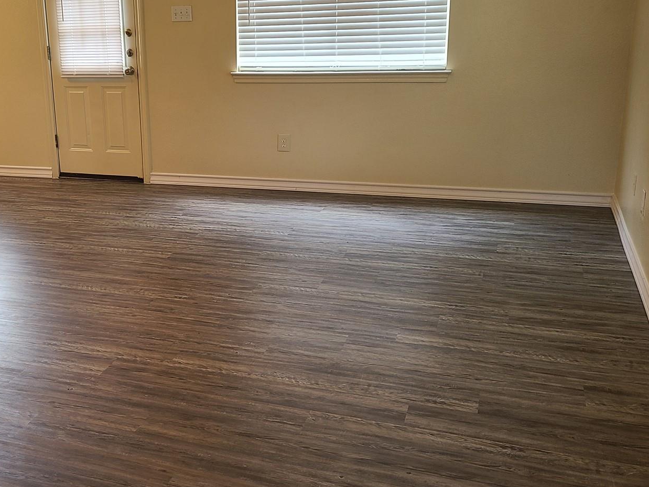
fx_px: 806
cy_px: 201
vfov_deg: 33.5
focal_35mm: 43
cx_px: 179
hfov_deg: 42.7
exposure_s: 1/59
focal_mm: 5.4
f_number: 1.8
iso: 64
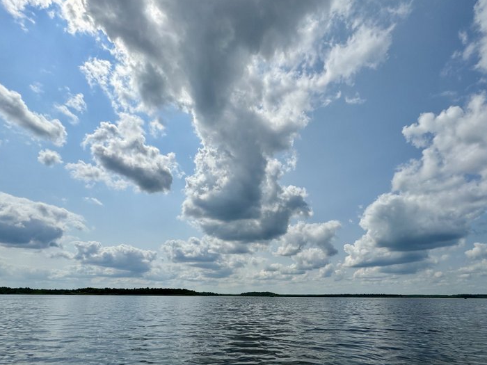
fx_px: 253
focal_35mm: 18
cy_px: 231
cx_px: 253
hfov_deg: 87.7
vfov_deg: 70.3
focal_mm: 2.22
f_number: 2.2
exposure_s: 1/5650
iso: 32
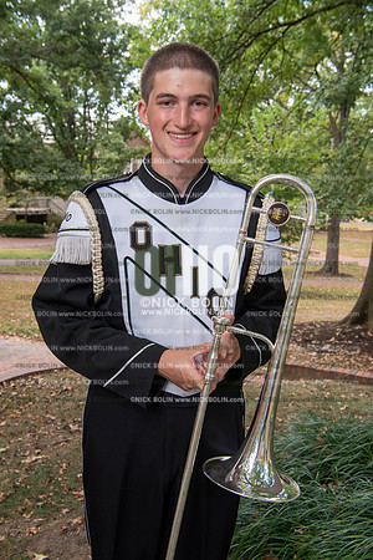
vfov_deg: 44.5
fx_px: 684
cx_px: 186
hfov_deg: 30.5
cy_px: 280
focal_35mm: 44
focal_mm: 44
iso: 500
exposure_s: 1/100
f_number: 8
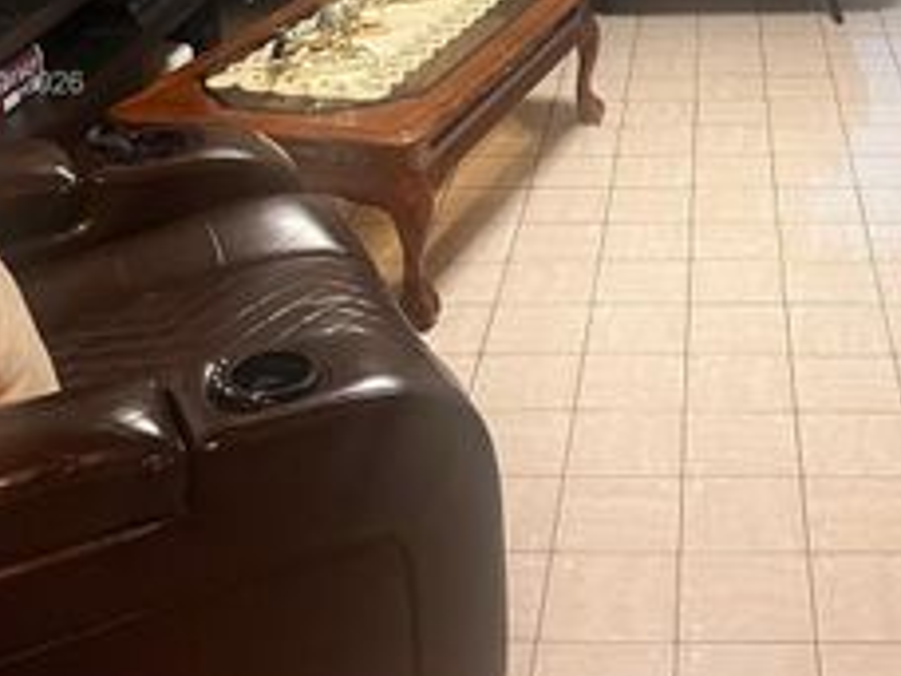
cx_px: 688
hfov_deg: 33.1
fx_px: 1484
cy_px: 85
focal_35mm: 57
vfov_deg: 25.0
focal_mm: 5.1
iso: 500
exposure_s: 1/60
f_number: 1.6
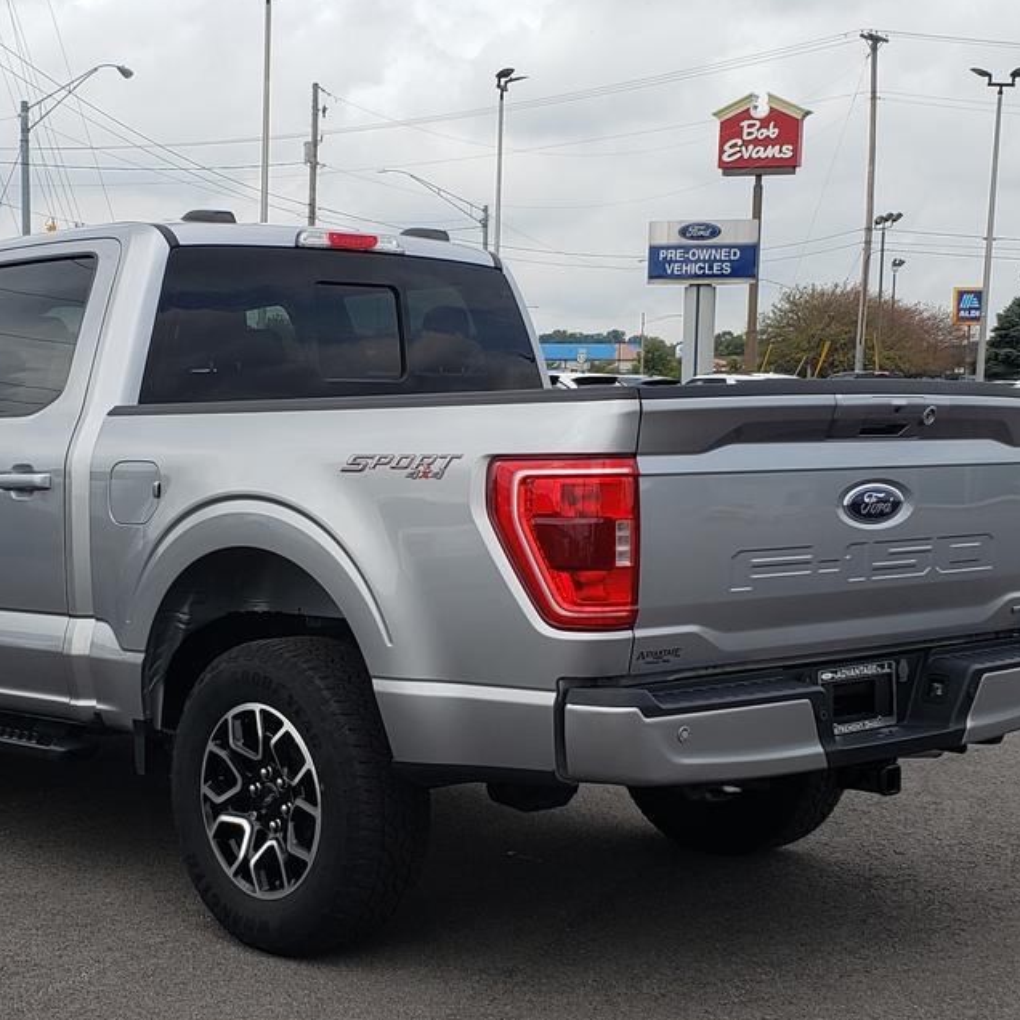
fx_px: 1233
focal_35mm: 37
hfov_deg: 44.4
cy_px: 582
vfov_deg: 44.8
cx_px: 359
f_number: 2.4
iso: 50
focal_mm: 4.3
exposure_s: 1/970
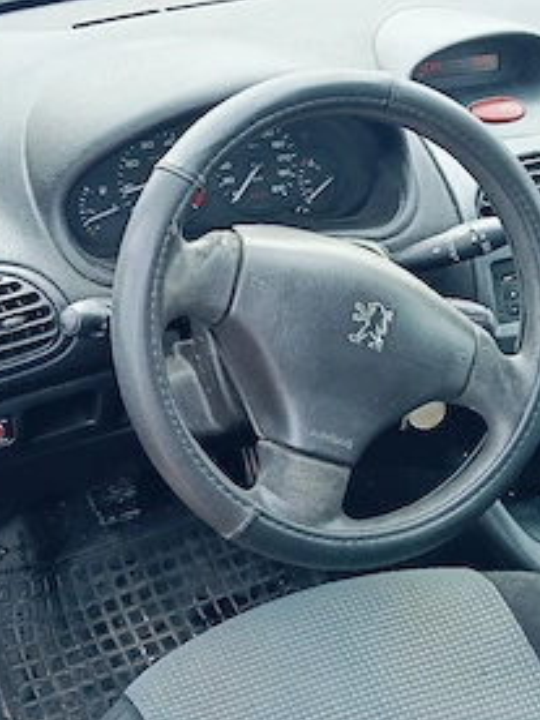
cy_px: 350
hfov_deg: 28.0
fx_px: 1082
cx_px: 310
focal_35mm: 52
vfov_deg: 36.8
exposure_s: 1/120
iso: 100
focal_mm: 3.98
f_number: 1.8
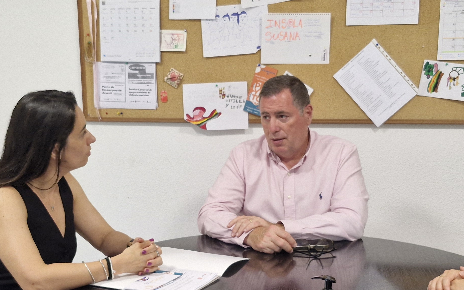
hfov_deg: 38.1
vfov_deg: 24.1
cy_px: 221
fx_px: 670
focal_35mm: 53
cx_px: 208
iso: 250
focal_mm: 5.54
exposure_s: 1/100
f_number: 1.8
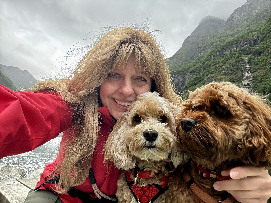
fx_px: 180
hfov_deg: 73.9
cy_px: 102
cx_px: 136
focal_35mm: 23
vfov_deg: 58.9
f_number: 1.9
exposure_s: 1/170
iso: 32
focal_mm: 2.69
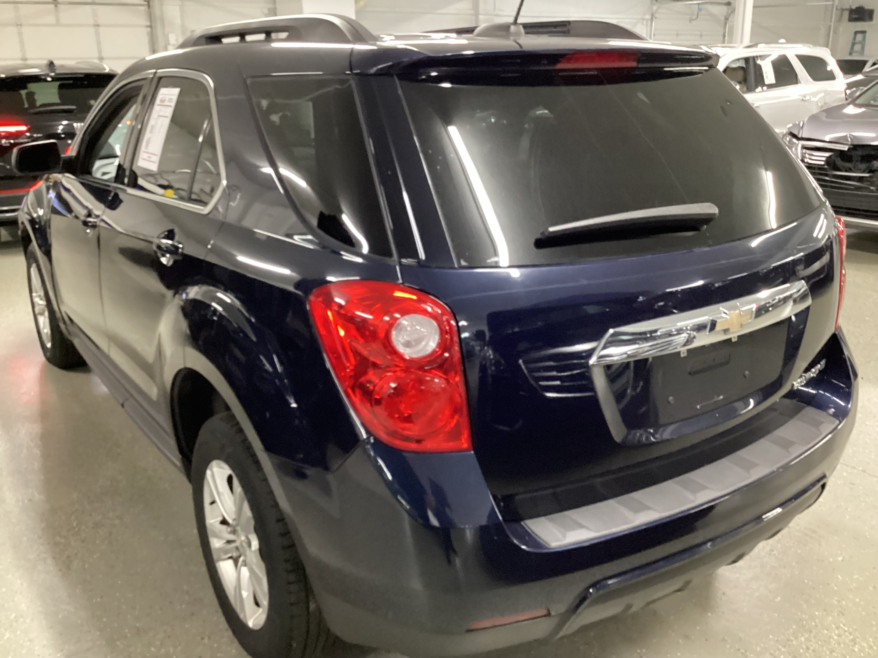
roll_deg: -0.3
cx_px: 439
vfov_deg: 45.4
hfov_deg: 58.4
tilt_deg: -19.5
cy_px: 329
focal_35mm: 31
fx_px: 786
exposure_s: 1/30
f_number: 2.4
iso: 800
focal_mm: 3.3
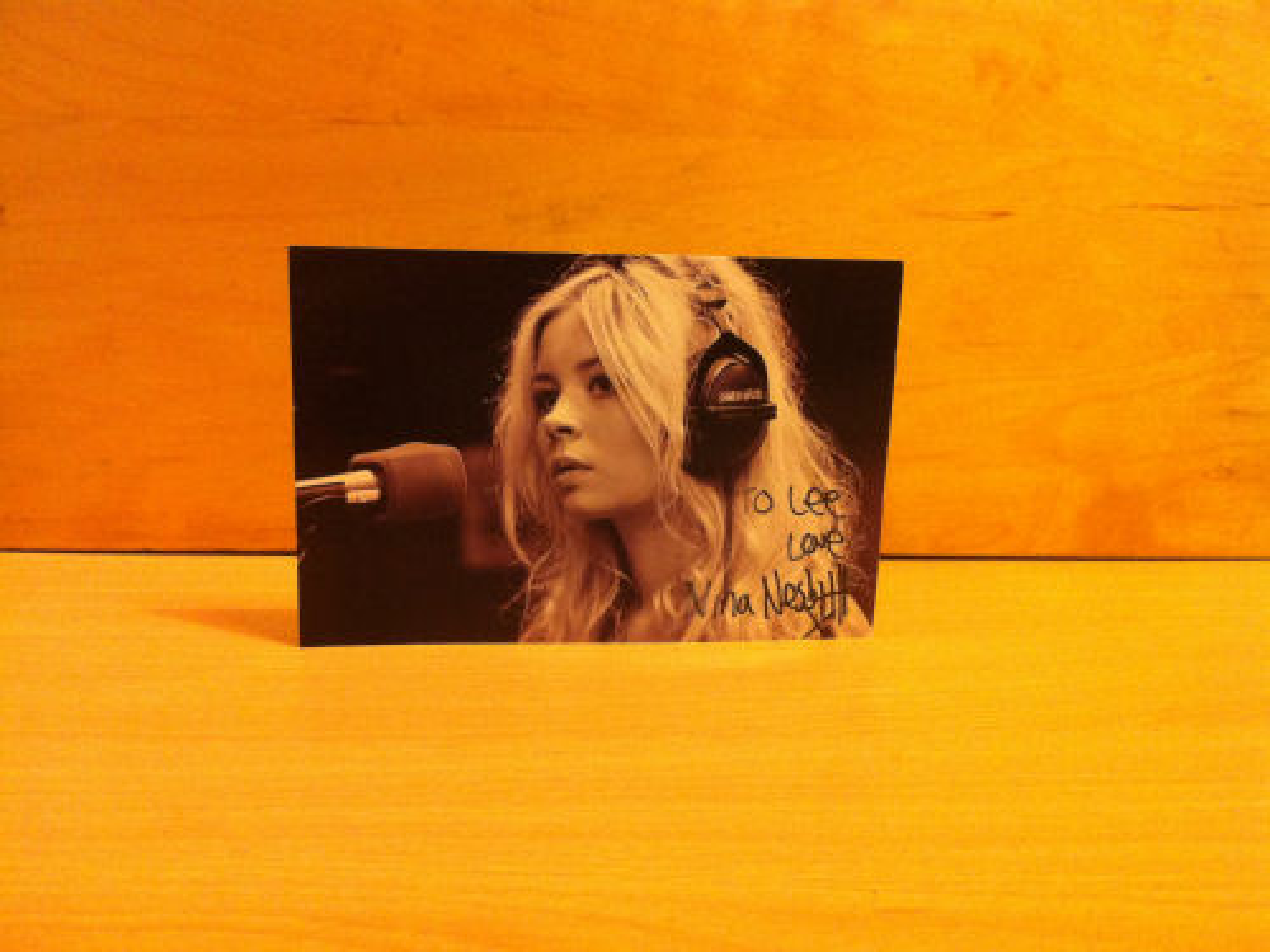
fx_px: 1284
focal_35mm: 35
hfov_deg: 52.6
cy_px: 476
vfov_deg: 40.7
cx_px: 635
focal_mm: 3.85
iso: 320
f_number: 2.8
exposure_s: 1/15
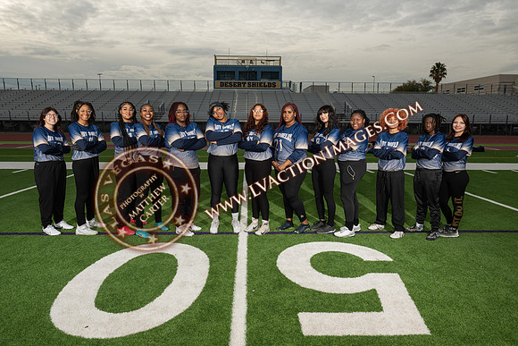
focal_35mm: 24
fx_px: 345
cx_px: 259
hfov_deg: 73.7
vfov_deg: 53.2
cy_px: 173
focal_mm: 24
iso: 160
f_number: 8
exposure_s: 1/200
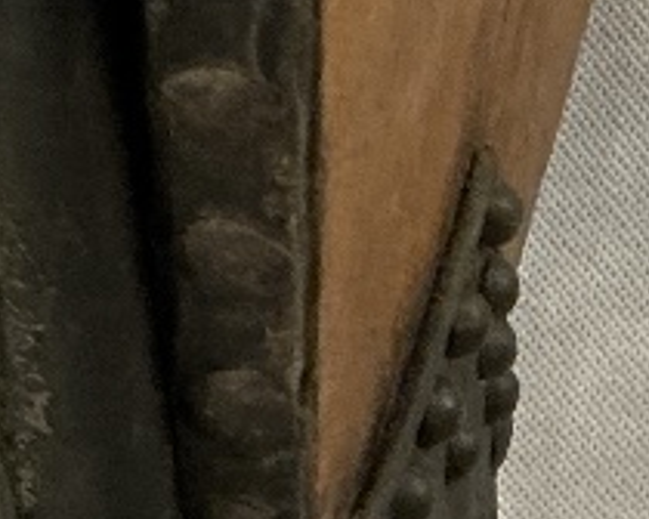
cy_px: -133
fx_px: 2996
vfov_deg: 9.7
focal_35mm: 156
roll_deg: -3.3
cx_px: 37
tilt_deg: -19.2
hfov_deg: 12.3
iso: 320
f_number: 1.8
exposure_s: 1/33
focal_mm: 3
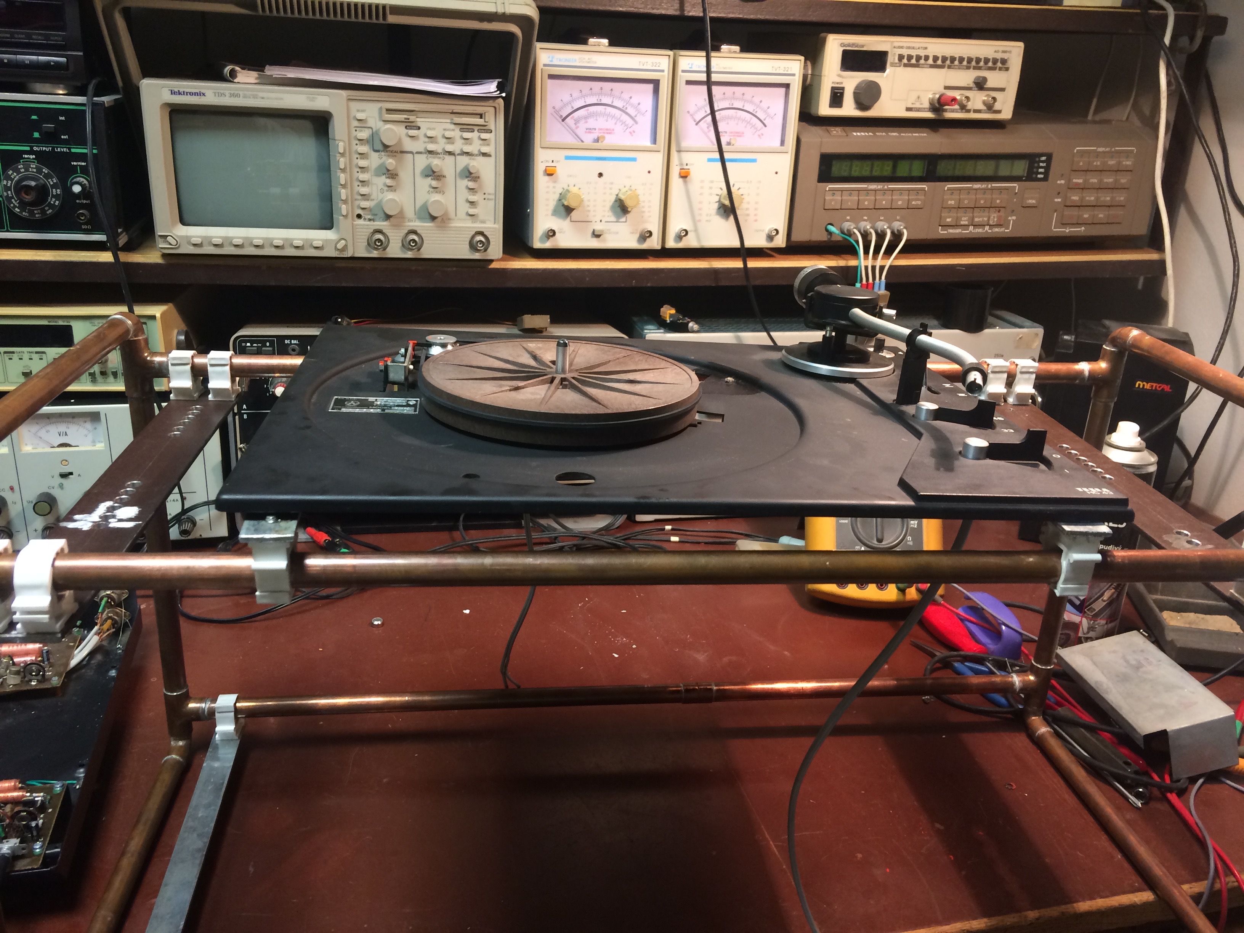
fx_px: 1042
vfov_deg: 48.2
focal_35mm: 29
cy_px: 466
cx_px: 622
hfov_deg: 61.7
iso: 125
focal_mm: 4.15
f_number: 2.2
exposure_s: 1/33
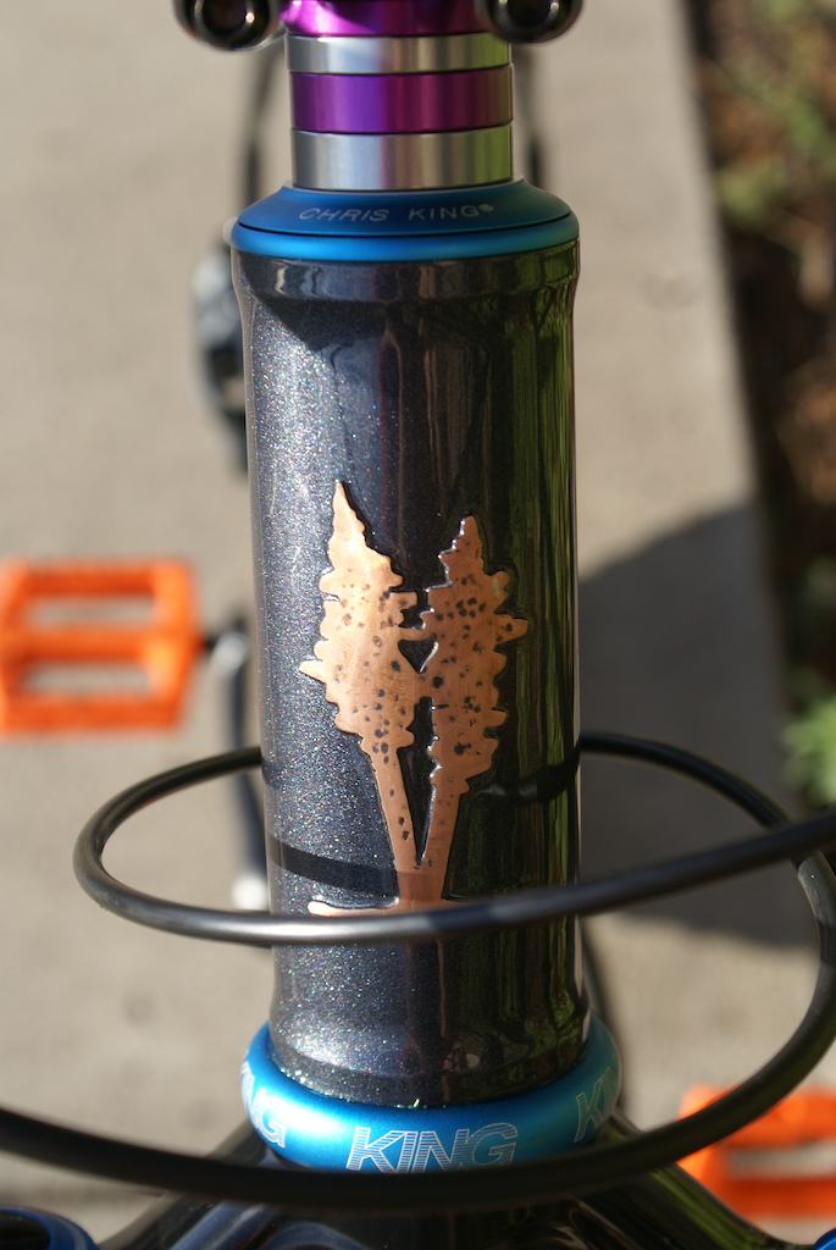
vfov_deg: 27.0
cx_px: 418
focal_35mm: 75
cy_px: 625
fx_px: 2606
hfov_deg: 18.2
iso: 100
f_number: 8
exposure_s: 1/100
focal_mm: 50
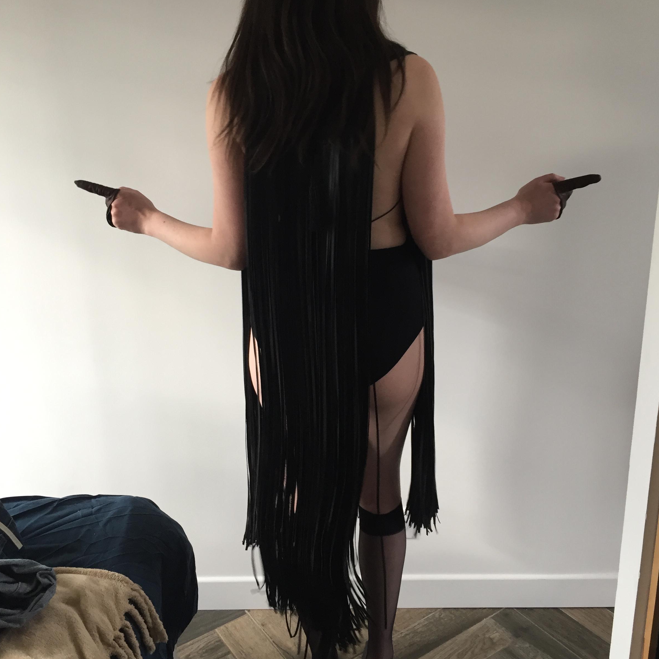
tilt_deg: -18.0
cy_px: 300
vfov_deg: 47.2
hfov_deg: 47.2
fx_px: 754
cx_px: 334
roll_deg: +2.0
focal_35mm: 35
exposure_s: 1/33
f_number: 2.2
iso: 80
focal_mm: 4.15
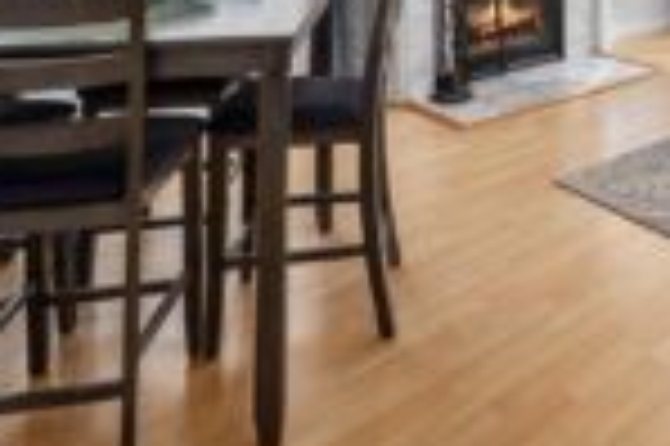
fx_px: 651
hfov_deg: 49.6
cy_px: -74
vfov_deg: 32.1
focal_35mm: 35
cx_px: 580
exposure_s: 1/20
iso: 1000
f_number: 8
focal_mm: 13
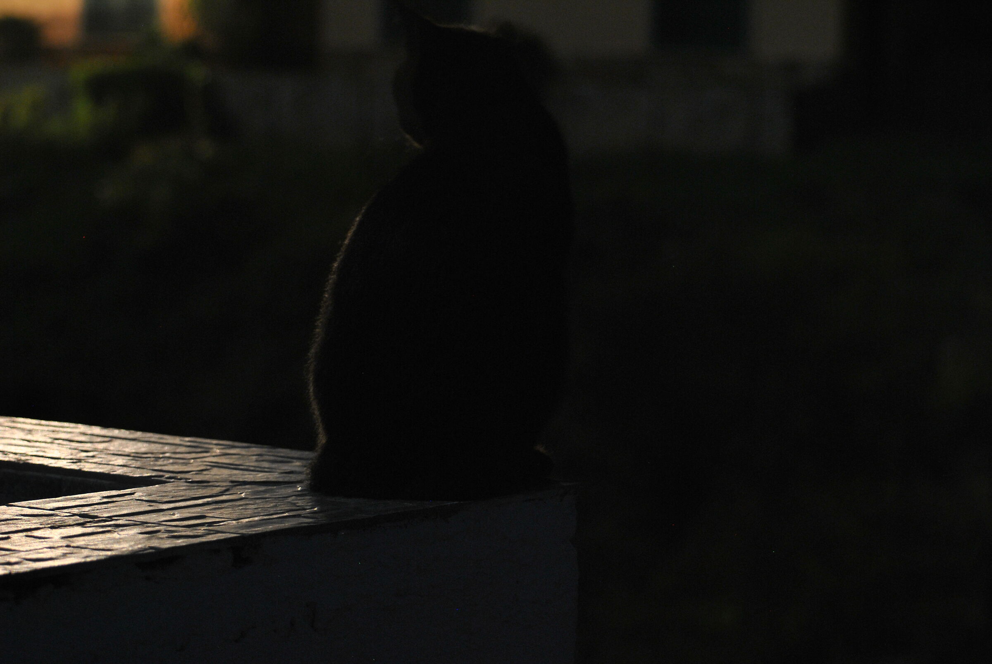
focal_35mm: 112
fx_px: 3104
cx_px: 496
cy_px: 332
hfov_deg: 18.2
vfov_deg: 12.2
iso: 400
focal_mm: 75
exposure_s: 6
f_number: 4.5
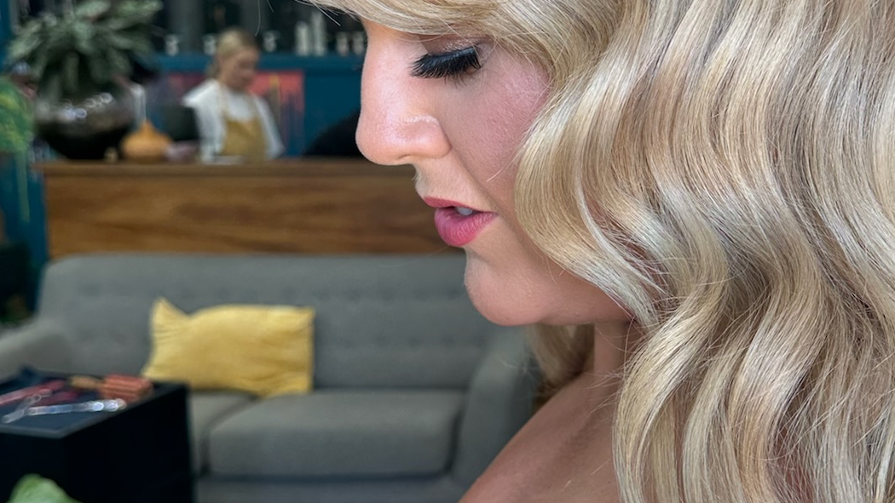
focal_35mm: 51
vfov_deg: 23.5
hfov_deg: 40.2
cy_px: 227
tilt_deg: -6.9
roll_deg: +0.7
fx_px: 1211
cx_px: 582
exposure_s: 1/100
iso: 80
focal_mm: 6.86
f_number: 1.78
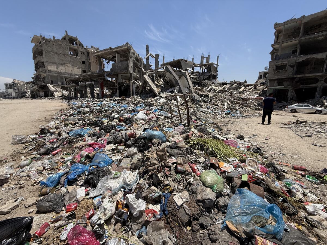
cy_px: 122
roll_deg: -0.5
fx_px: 132
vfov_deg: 85.7
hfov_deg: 102.1
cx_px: 164
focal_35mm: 14
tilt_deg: -9.7
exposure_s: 1/2841
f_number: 2.2
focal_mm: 2.22
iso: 50
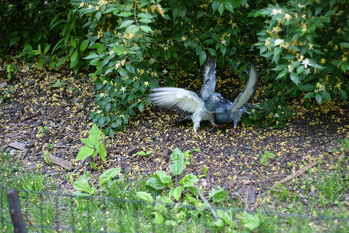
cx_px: 174
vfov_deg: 18.2
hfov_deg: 27.0
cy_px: 116
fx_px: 727
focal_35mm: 75
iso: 1000
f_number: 1.7
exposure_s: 1/1250
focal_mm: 50
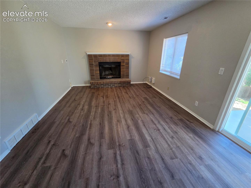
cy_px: 94
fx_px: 94
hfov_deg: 106.2
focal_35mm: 13
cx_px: 126
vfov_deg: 89.9
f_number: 2.2
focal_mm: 2.2
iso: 400
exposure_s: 1/120
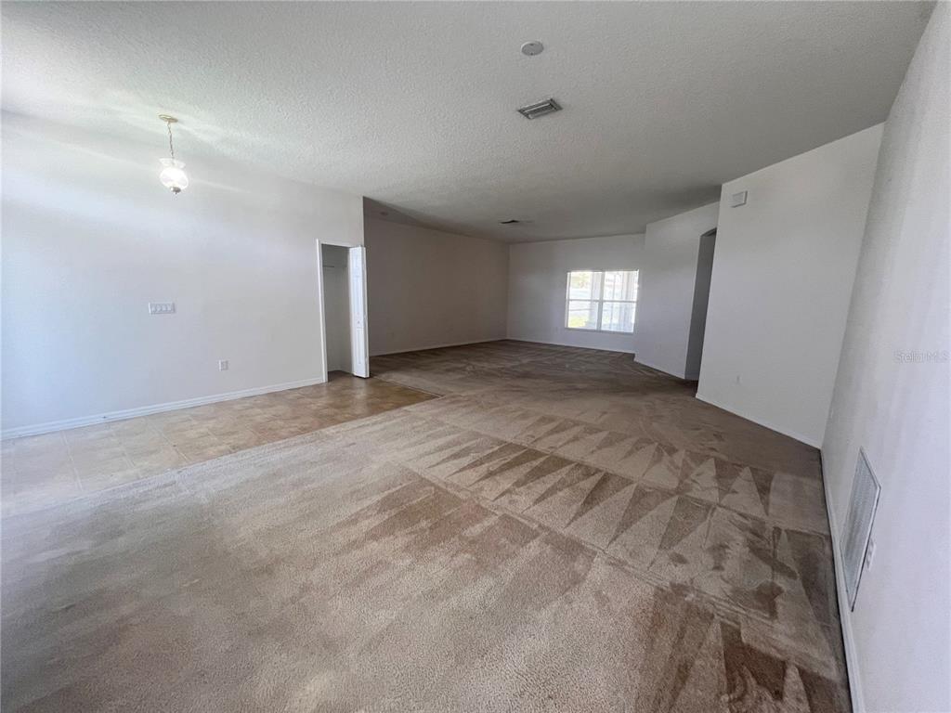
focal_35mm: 13
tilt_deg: -9.1
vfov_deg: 89.9
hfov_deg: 106.2
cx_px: 476
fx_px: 357
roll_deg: -1.1
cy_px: 356
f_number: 1.8
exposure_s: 1/60
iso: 160
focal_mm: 1.57
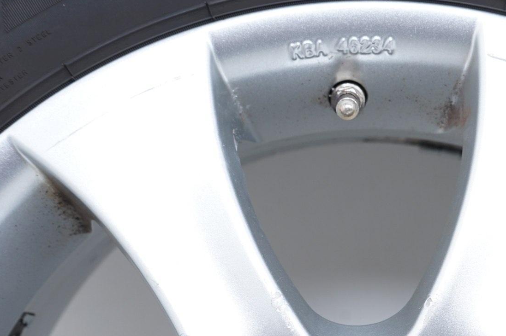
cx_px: 397
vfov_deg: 19.3
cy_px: 253
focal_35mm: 70
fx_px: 983
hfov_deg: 28.3
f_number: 7.1
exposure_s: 1/125
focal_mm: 40
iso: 250
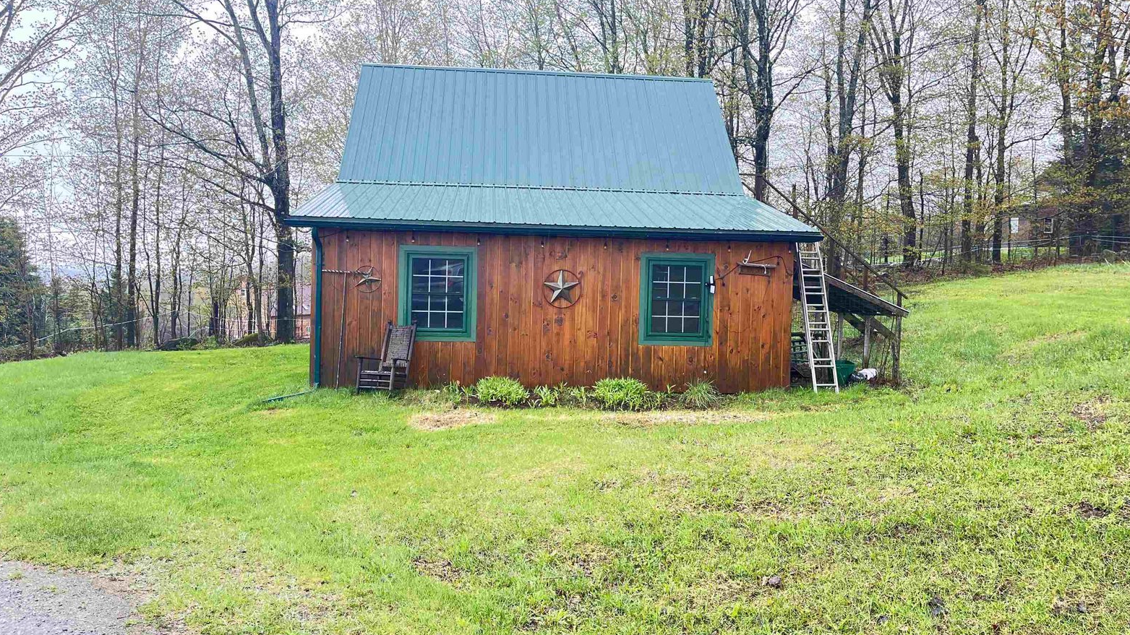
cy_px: 300
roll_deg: -1.7
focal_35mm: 29
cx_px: 569
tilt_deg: -0.6
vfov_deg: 40.2
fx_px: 869
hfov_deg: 66.1
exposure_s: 1/121
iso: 100
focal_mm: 5.1
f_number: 1.6
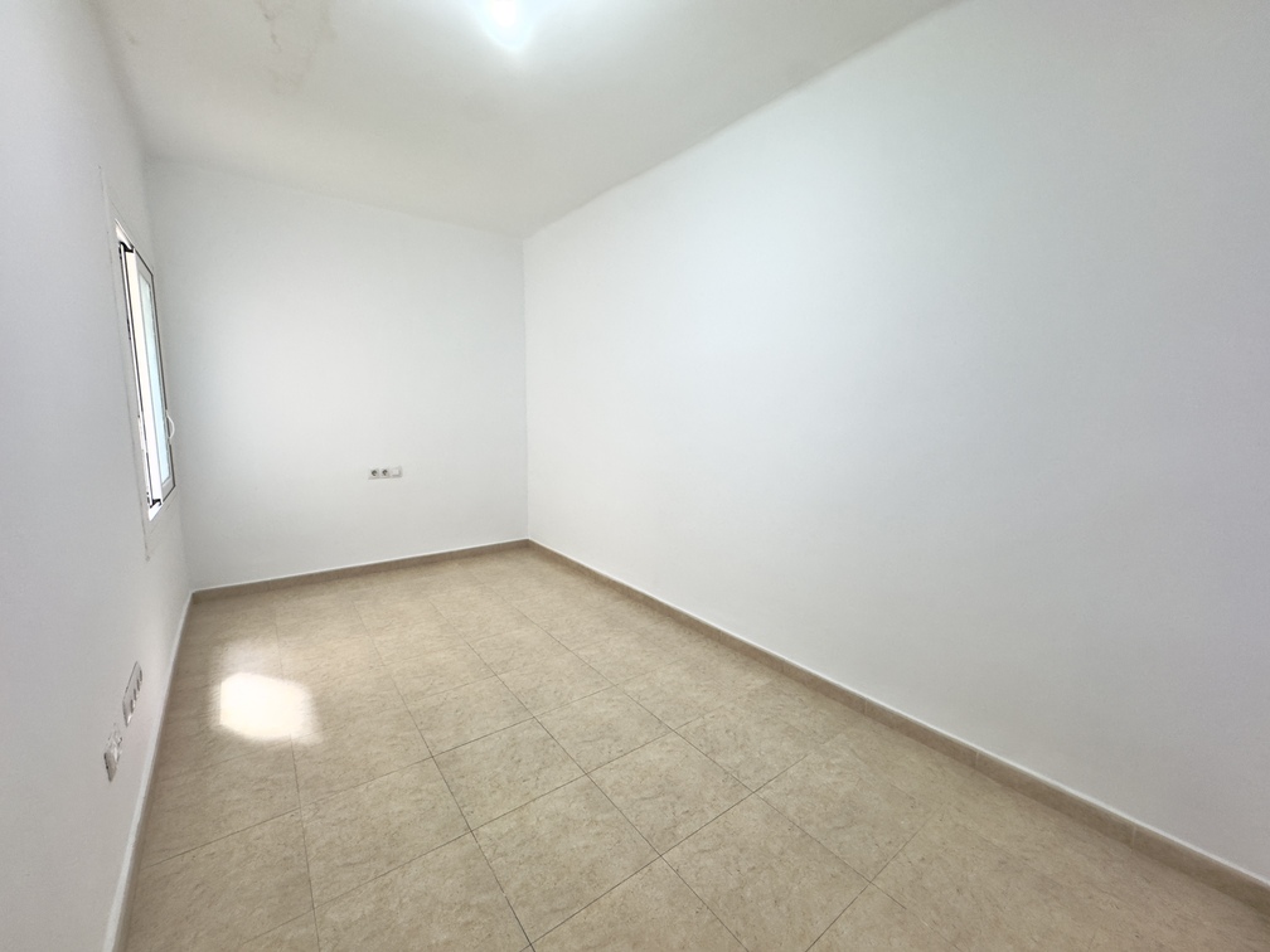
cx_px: 635
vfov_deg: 85.7
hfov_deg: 102.1
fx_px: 514
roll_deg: -0.6
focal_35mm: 14
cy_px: 476
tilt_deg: -7.7
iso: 160
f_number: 2.2
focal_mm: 2.22
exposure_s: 1/100
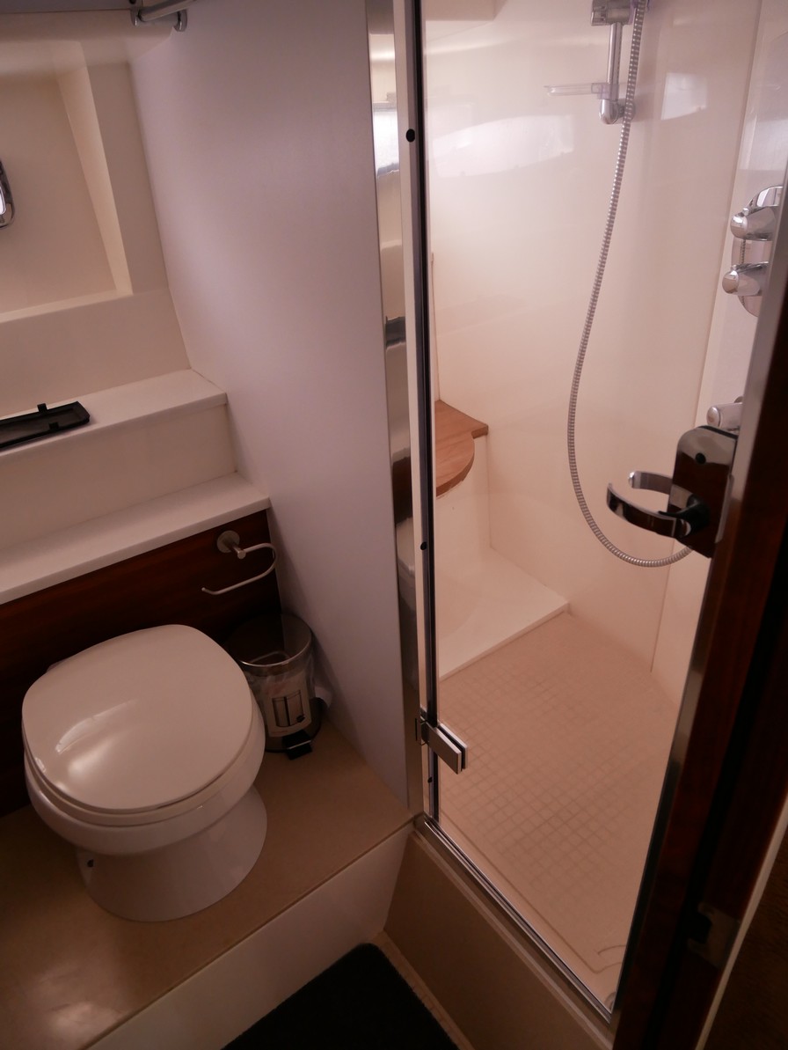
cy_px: 525
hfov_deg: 56.9
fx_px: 728
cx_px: 394
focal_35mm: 24
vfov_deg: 71.6
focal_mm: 12
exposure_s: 1/60
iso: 1000
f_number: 3.5
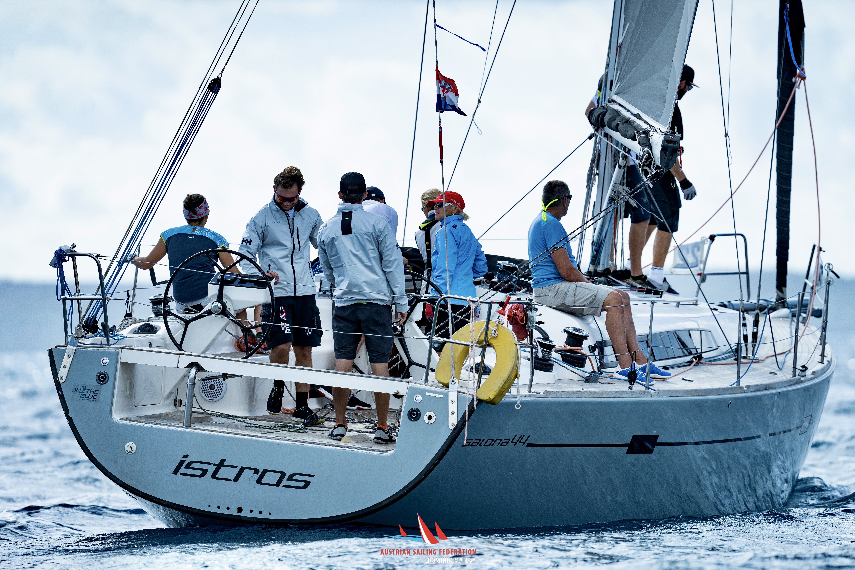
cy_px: 285
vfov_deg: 3.4
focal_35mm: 400
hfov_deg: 5.2
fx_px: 9499
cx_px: 428
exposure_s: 1/3200
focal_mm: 400
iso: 250
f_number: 4
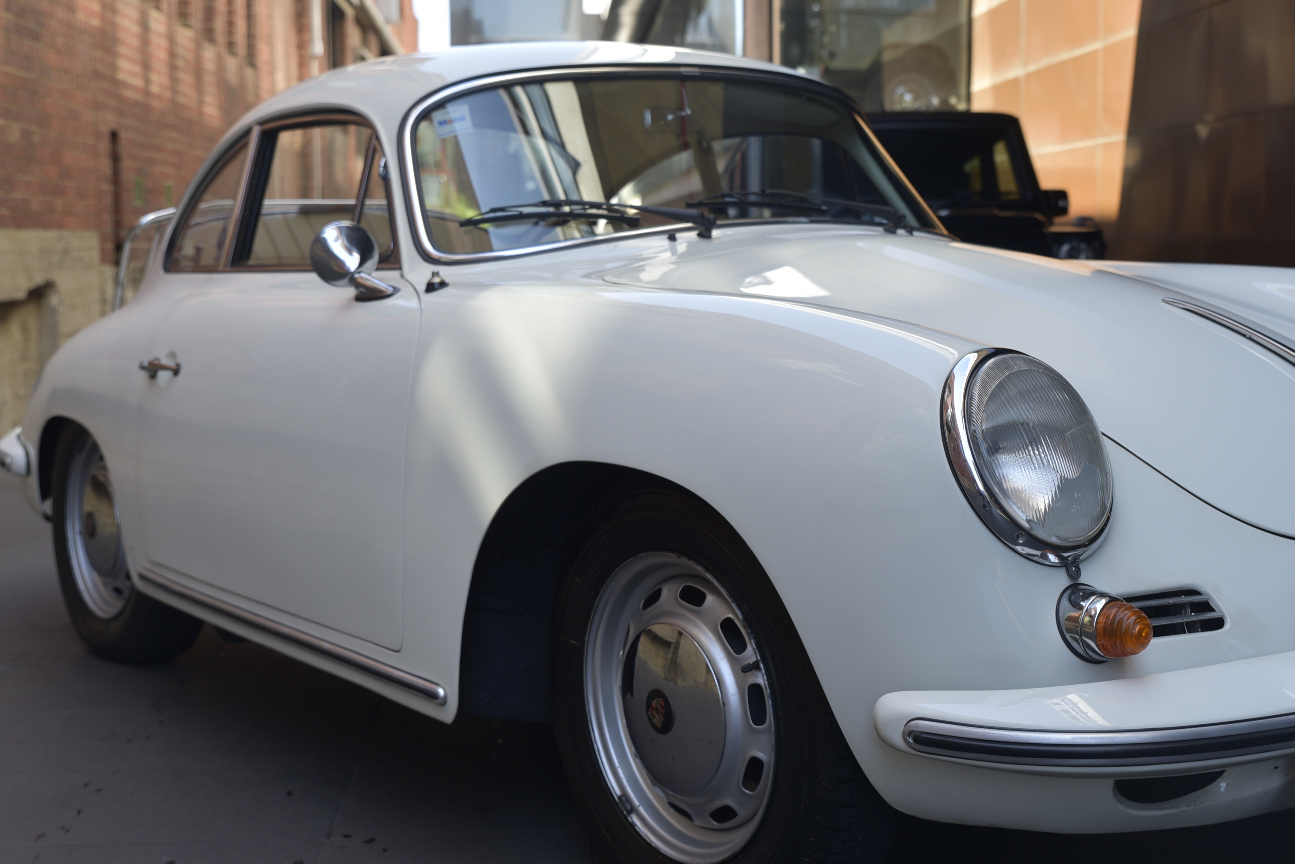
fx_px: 1871
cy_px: 422
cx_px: 846
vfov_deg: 26.0
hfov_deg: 37.8
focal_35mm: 52
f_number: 4
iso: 100
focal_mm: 35
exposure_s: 1/160
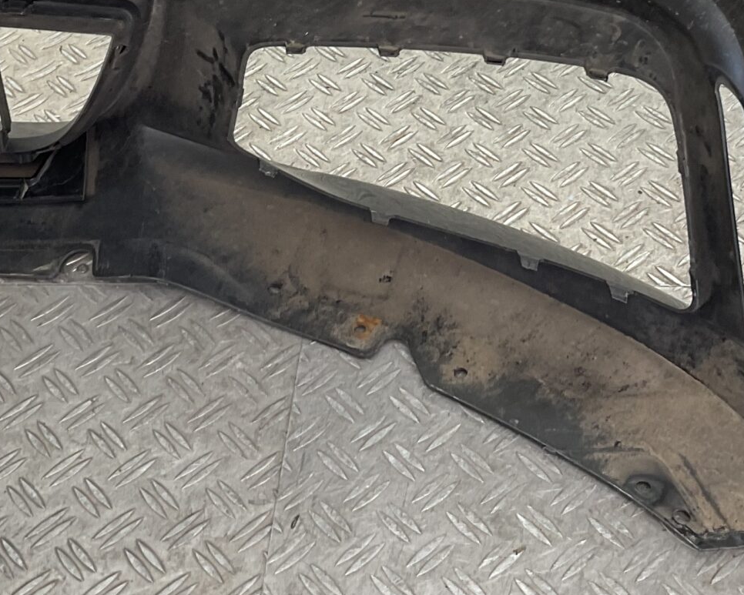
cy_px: -5
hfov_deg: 25.4
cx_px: 400
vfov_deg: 19.8
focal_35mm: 75
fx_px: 1652
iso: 25
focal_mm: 3
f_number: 1.8
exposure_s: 1/100
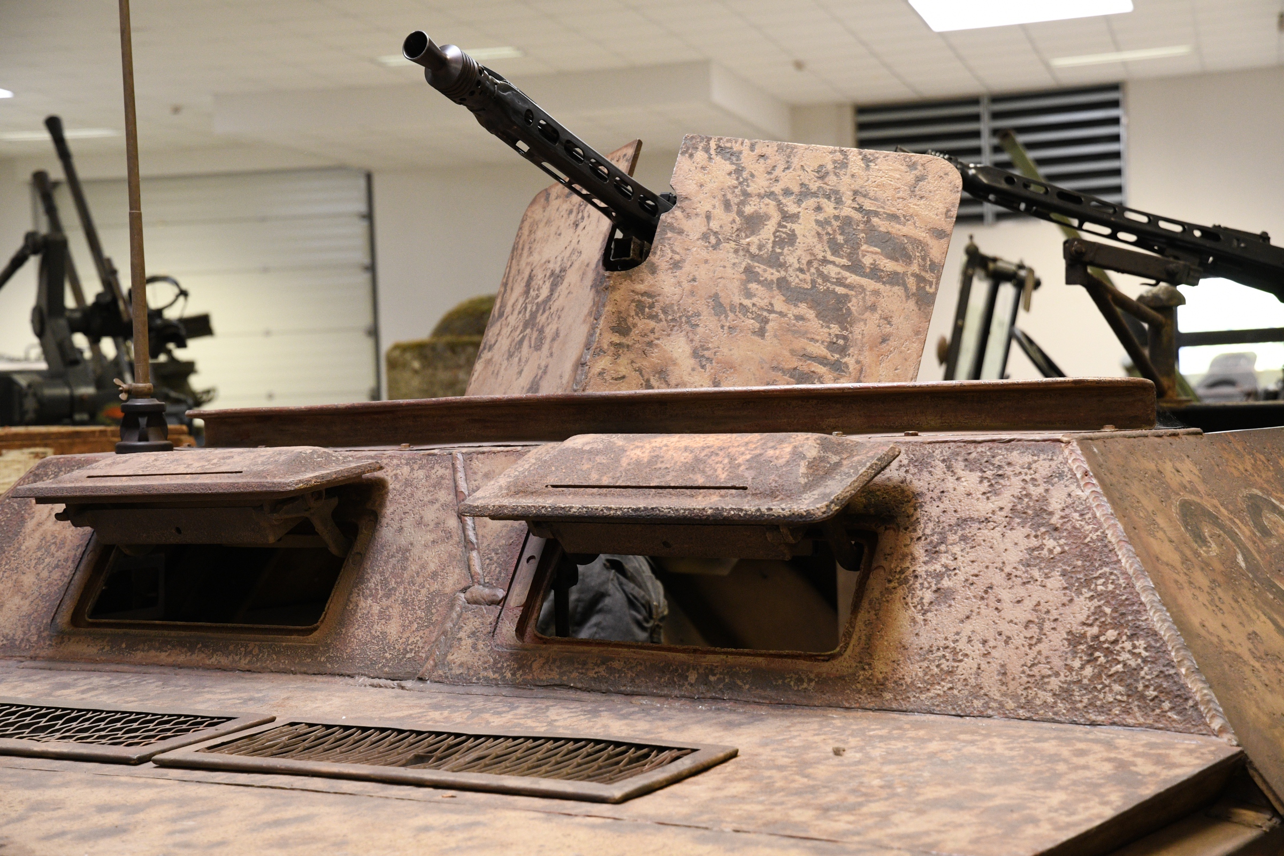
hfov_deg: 30.5
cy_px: 428
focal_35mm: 66
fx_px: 2354
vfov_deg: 20.6
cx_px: 642
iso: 1600
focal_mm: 44
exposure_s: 1/80
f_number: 4.5
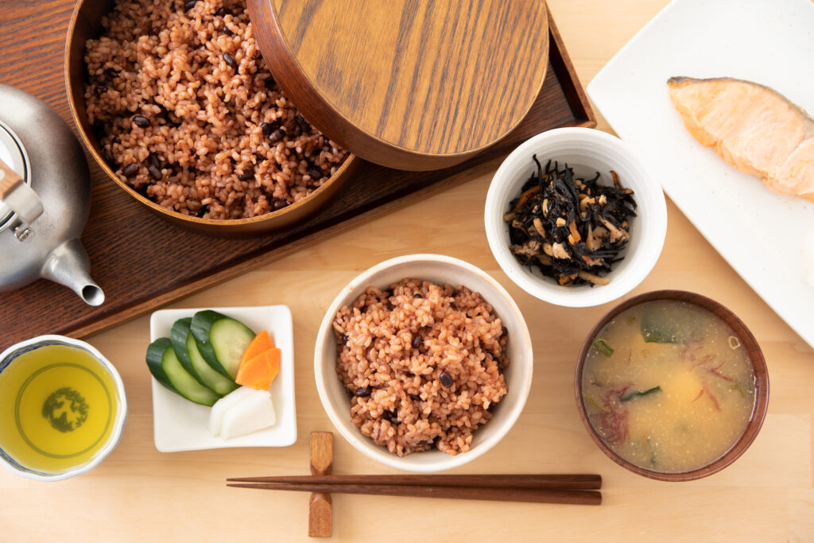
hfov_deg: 21.5
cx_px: 407
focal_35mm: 95
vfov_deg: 14.4
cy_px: 272
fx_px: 2148
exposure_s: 1/125
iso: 100
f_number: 5.6
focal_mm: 95
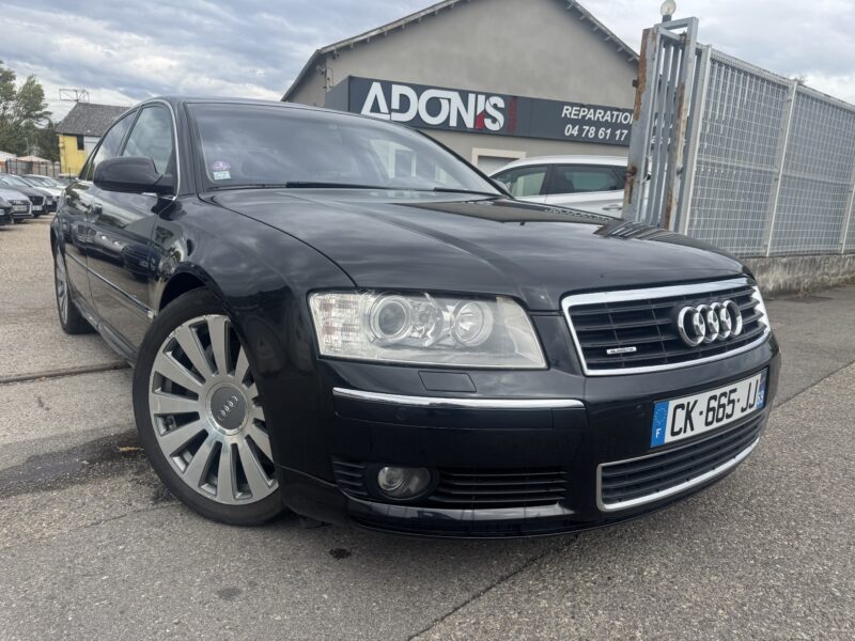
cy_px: 320
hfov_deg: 71.6
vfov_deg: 56.8
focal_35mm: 24
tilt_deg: -11.8
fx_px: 593
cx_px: 428
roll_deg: -2.6
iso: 80
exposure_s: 1/2331
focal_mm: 6.76
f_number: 1.78
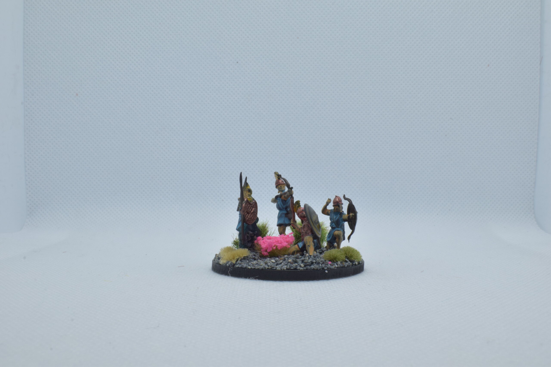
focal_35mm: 40
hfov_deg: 47.9
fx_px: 620
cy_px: 184
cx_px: 276
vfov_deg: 33.0
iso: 800
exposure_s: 1/60
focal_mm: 27
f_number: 25
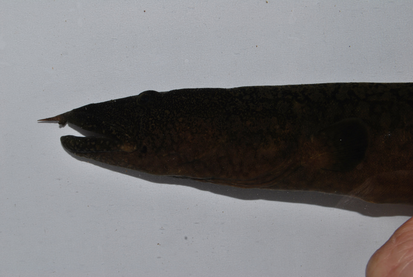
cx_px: 206
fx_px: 948
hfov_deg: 24.6
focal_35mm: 82
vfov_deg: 16.6
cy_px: 138
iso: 100
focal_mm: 55
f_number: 14
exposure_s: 1/100
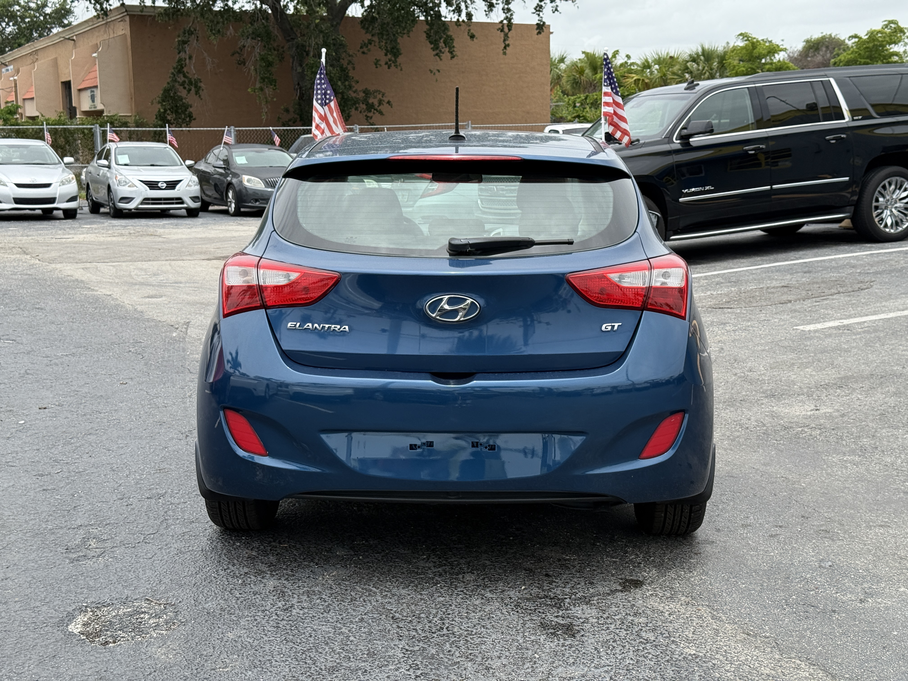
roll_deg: +0.2
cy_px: 340
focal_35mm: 48
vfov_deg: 30.3
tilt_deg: -8.2
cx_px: 454
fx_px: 1259
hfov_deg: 39.7
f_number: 1.78
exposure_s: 1/3096
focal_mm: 6.76
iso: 80
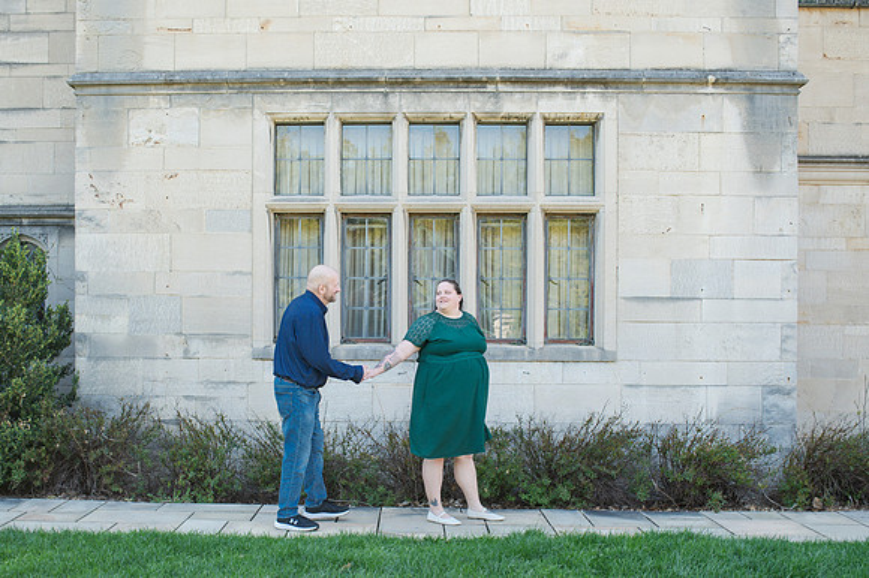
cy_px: 348
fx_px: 1055
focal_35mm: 44
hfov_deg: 44.7
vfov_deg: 30.6
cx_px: 379
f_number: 3.2
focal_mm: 35
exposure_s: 1/320
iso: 220
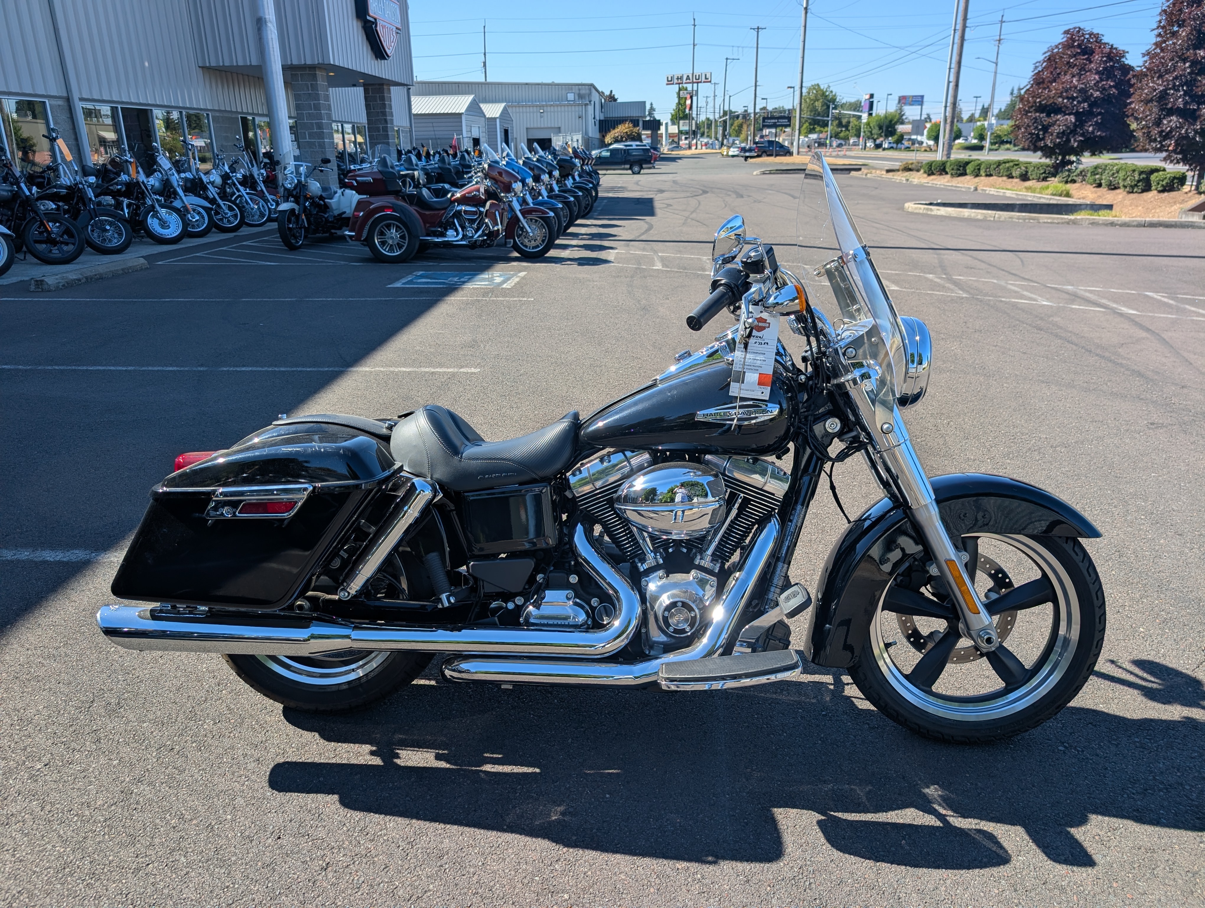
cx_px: 602
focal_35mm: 24
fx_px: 837
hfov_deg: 71.5
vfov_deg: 56.9
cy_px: 454
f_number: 1.68
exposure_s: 1/696
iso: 22
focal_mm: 6.9
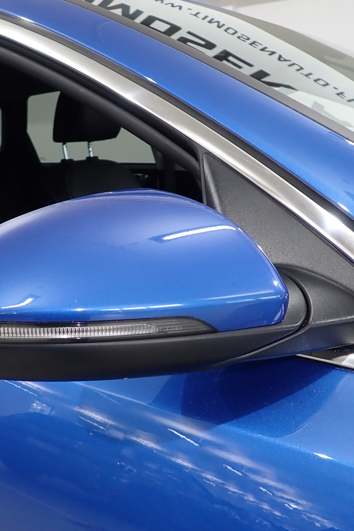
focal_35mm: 40
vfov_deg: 48.4
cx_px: 145
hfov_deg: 33.3
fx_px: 590
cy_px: 290
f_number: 2
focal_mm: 4.5
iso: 200
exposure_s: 1/60
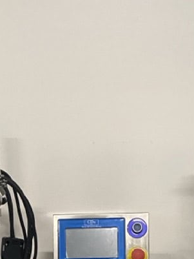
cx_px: 59
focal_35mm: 83
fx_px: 620
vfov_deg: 20.4
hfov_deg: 17.7
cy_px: 382
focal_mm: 4.2
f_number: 1.8
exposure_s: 1/60
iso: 250
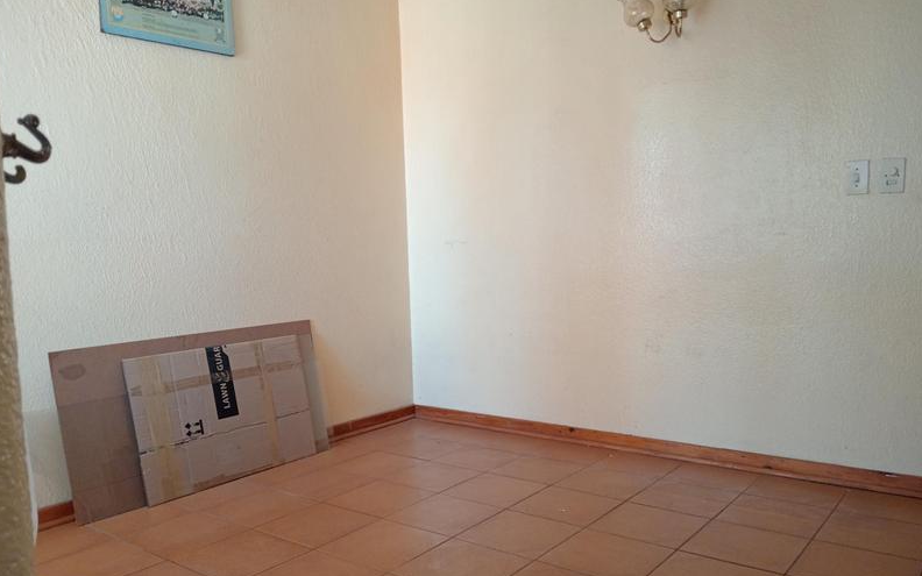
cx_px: 459
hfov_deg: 62.9
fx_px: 754
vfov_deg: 41.7
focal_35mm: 30
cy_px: 343
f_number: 1.8
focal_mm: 3.98
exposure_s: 1/33.3
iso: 395
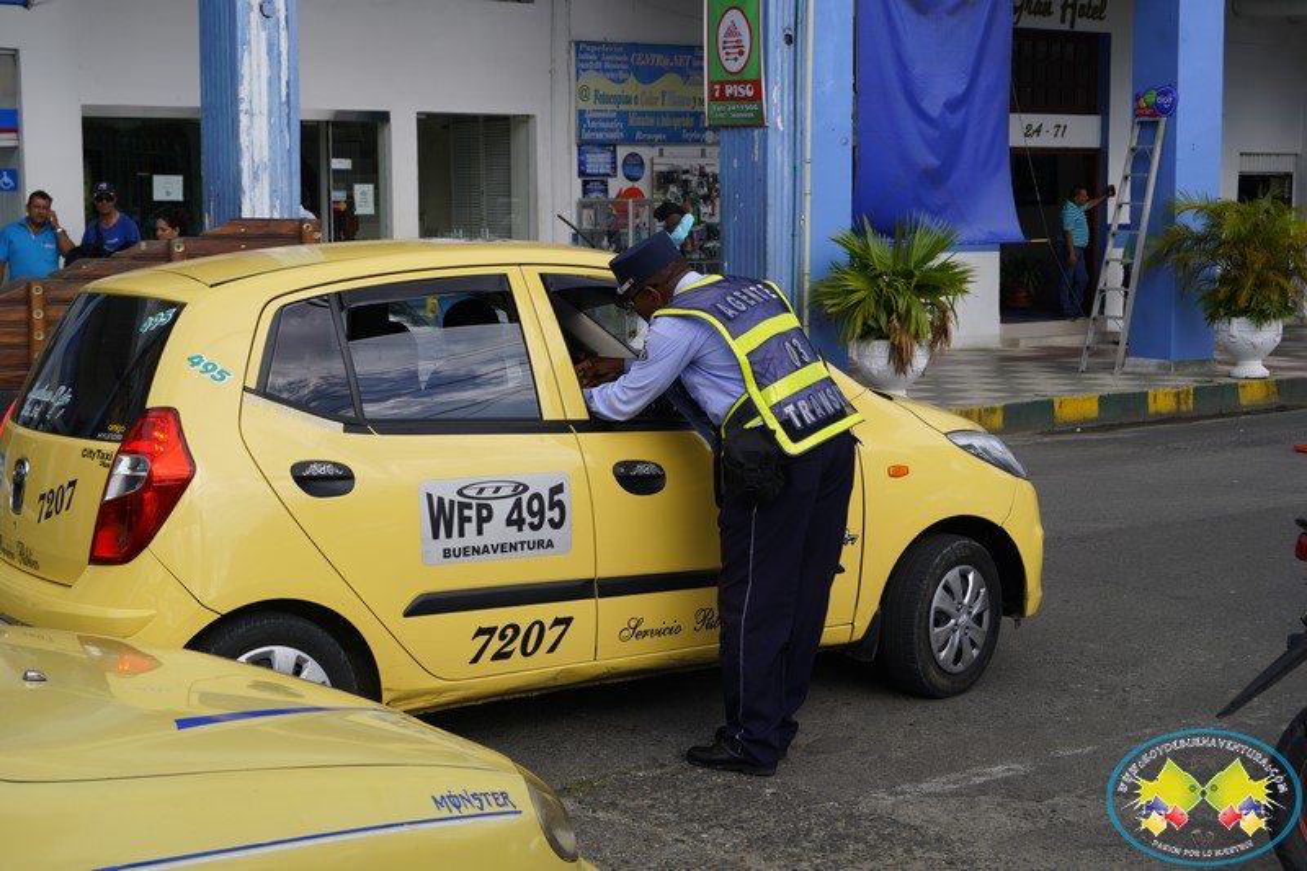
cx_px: 654
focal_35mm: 52
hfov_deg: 37.9
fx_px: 1906
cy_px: 436
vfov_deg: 25.7
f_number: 5.6
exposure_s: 1/200
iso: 80
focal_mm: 35
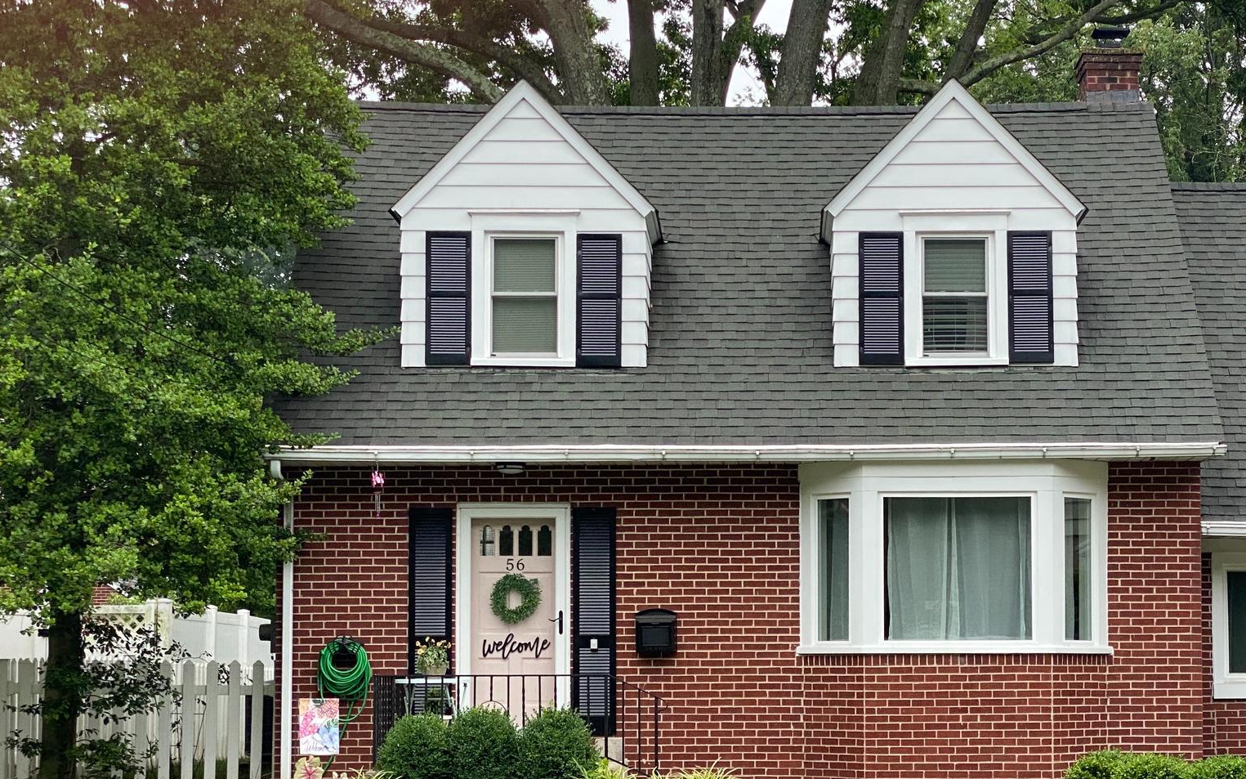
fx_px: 2513
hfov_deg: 27.8
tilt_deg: +1.7
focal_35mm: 74
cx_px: 781
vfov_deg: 17.5
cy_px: 587
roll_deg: -0.2
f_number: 2
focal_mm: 6
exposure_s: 1/121
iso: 100
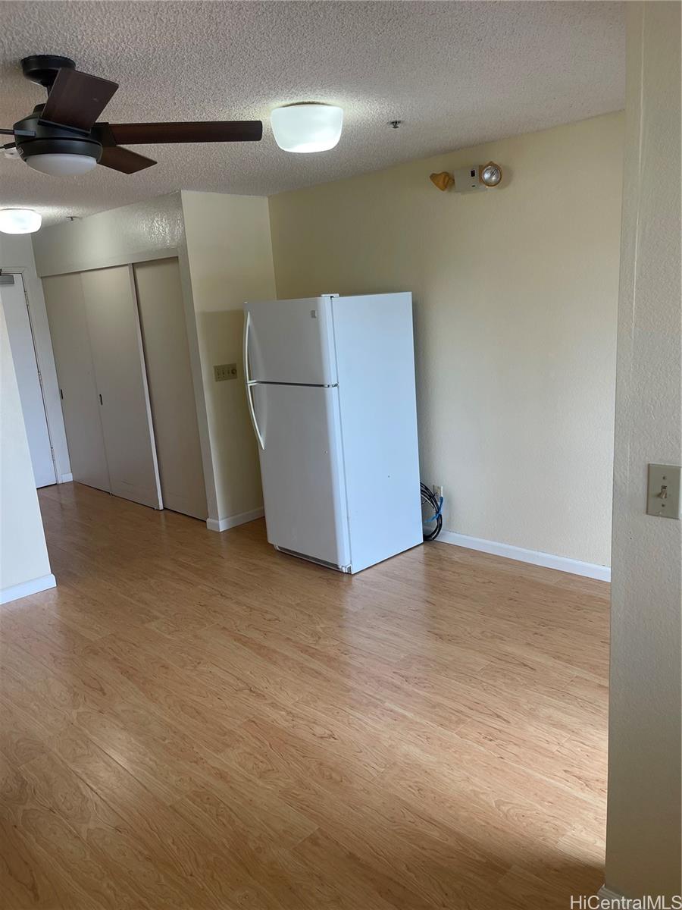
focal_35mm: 25
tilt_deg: -12.0
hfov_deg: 54.9
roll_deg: +4.2
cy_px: 455
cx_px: 341
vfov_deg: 69.4
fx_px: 657
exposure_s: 1/120
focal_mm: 5.1
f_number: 1.6
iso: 64
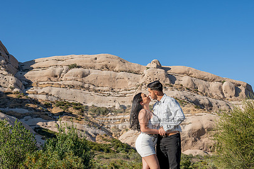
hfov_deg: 42.7
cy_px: 118
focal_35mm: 46
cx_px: 138
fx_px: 324
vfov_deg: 28.9
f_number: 9
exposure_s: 1/400
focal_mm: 32
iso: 200
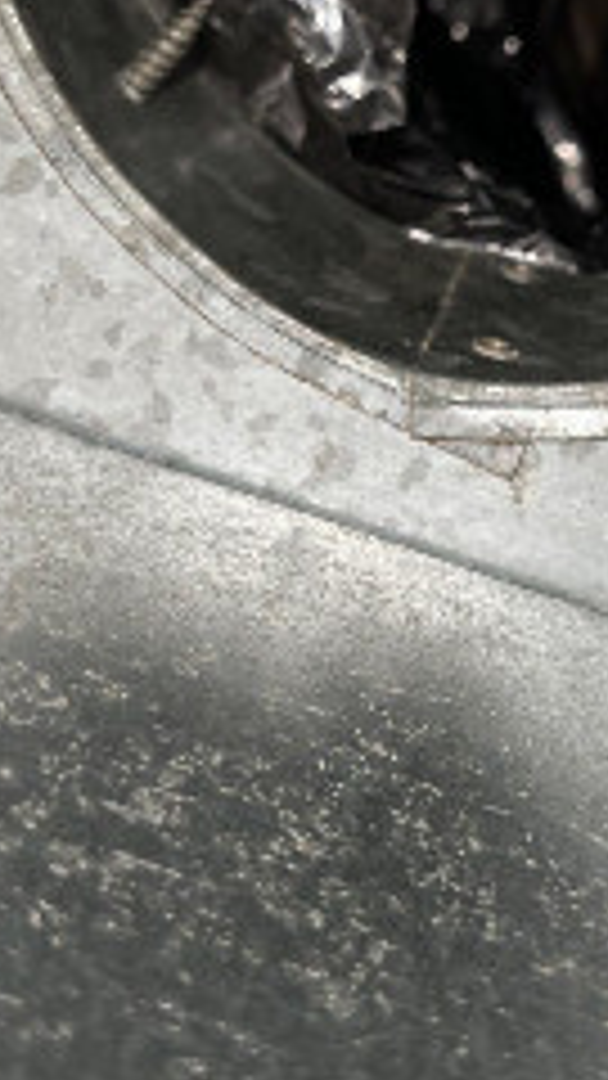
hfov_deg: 18.4
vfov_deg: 31.9
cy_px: 209
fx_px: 1834
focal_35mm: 64
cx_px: 570
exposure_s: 1/120
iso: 32
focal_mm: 4.2
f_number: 2.2
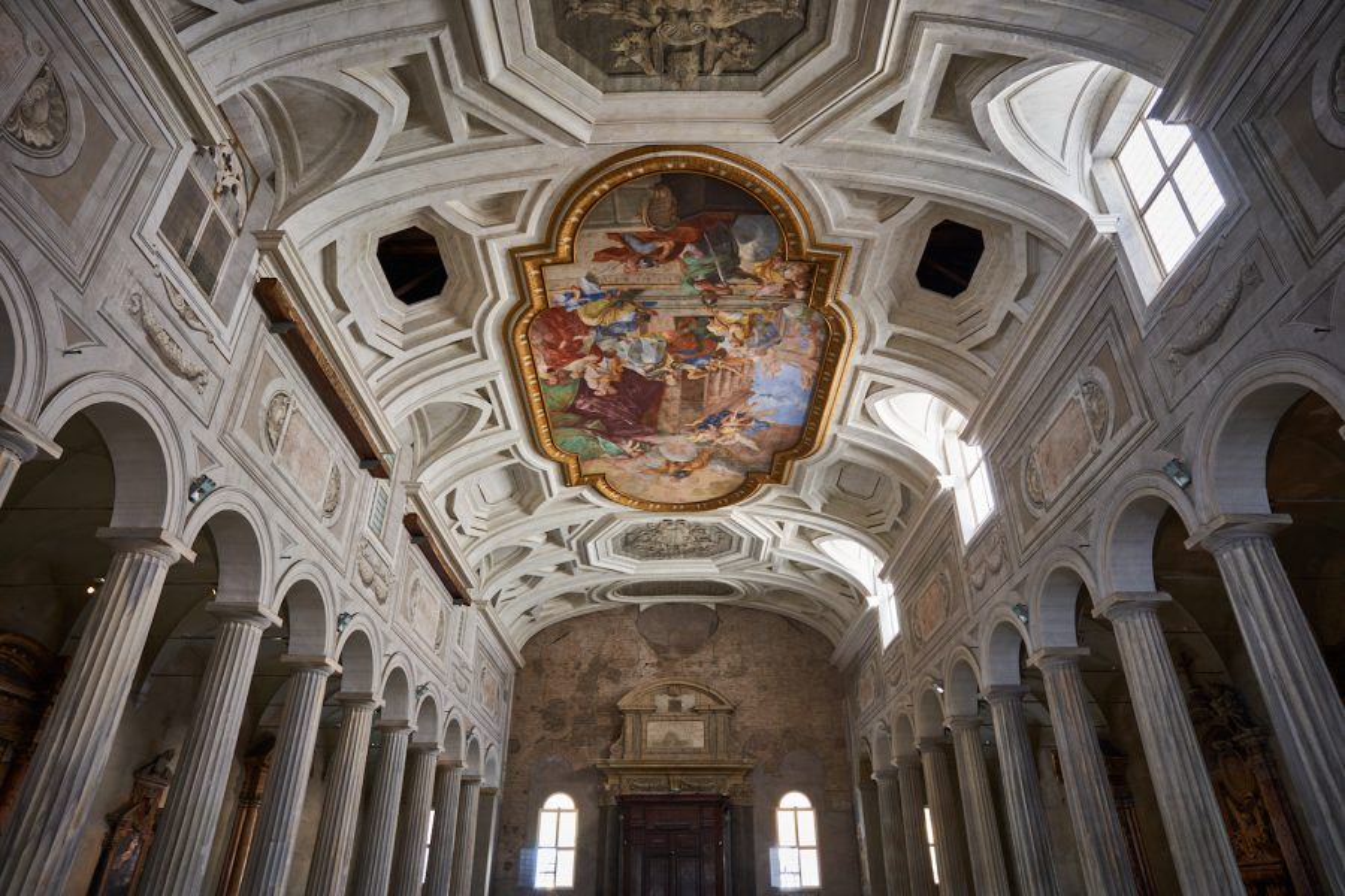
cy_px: 448
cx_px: 672
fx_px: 785
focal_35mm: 21
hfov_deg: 81.2
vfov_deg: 59.5
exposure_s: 1/10
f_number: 4
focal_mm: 21
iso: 400
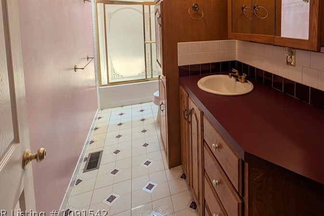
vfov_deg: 58.5
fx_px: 171
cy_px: 37
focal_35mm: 19
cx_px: 204
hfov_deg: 85.1
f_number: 1.7
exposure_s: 1/120
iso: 80
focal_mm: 2.02
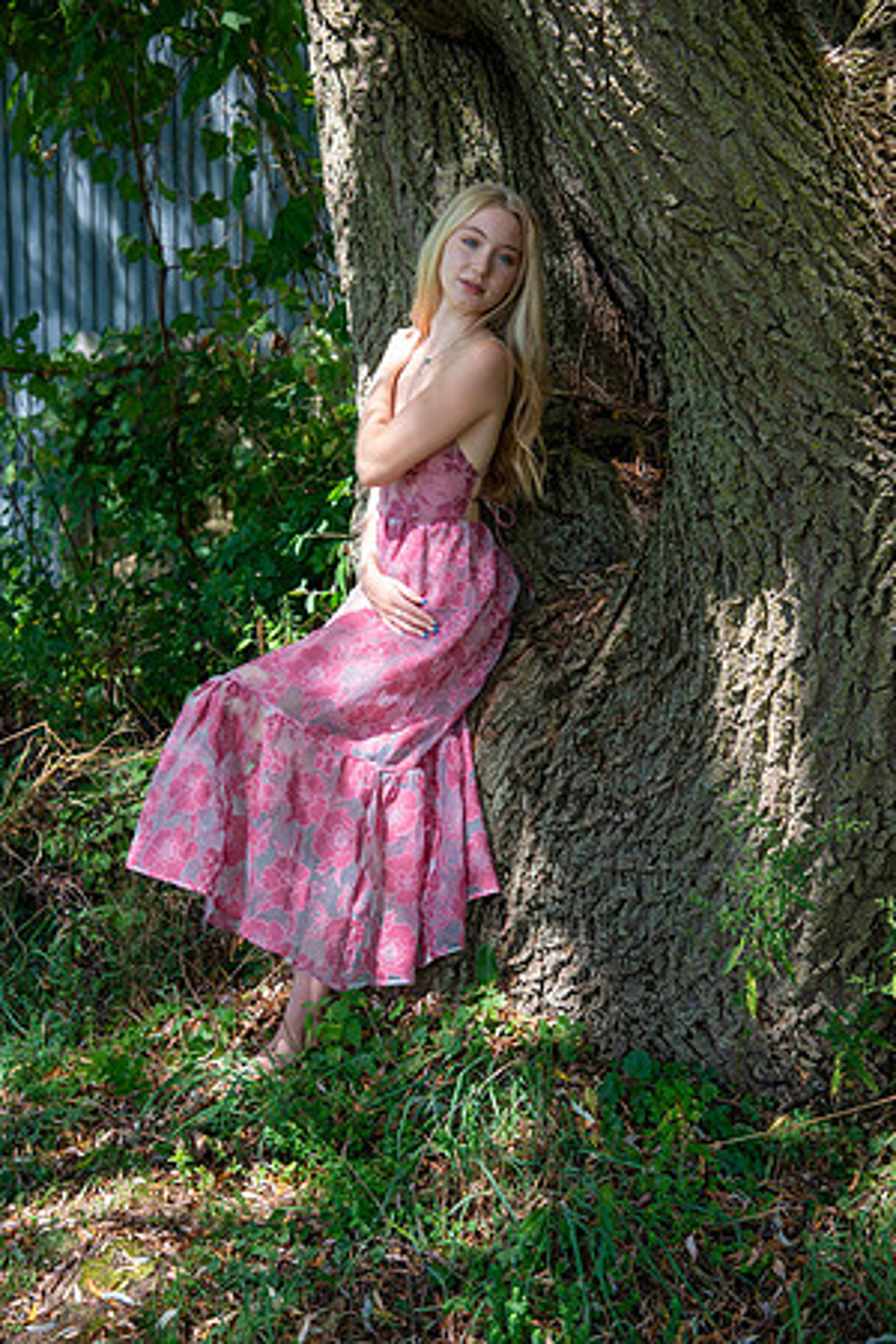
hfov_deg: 23.4
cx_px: 448
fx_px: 2165
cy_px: 672
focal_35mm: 58
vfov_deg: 34.5
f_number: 5.6
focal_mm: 58
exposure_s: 1/160
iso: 320
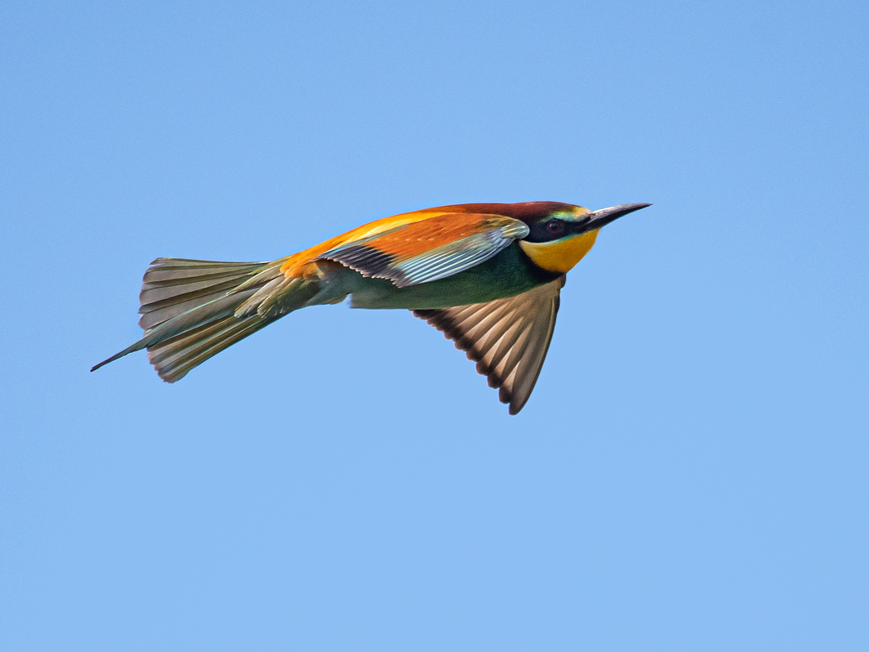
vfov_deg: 1.5
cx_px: 433
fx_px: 24502
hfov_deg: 2.0
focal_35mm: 976
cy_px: 326
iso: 560
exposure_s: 1/4000
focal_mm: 600
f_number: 6.3
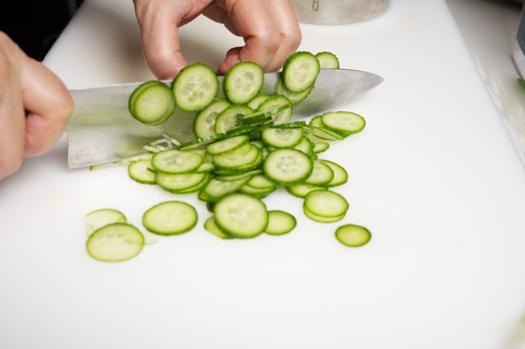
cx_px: 262
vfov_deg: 28.1
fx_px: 700
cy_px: 174
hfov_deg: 41.1
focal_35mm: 48
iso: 800
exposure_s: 1/800
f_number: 8
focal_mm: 48
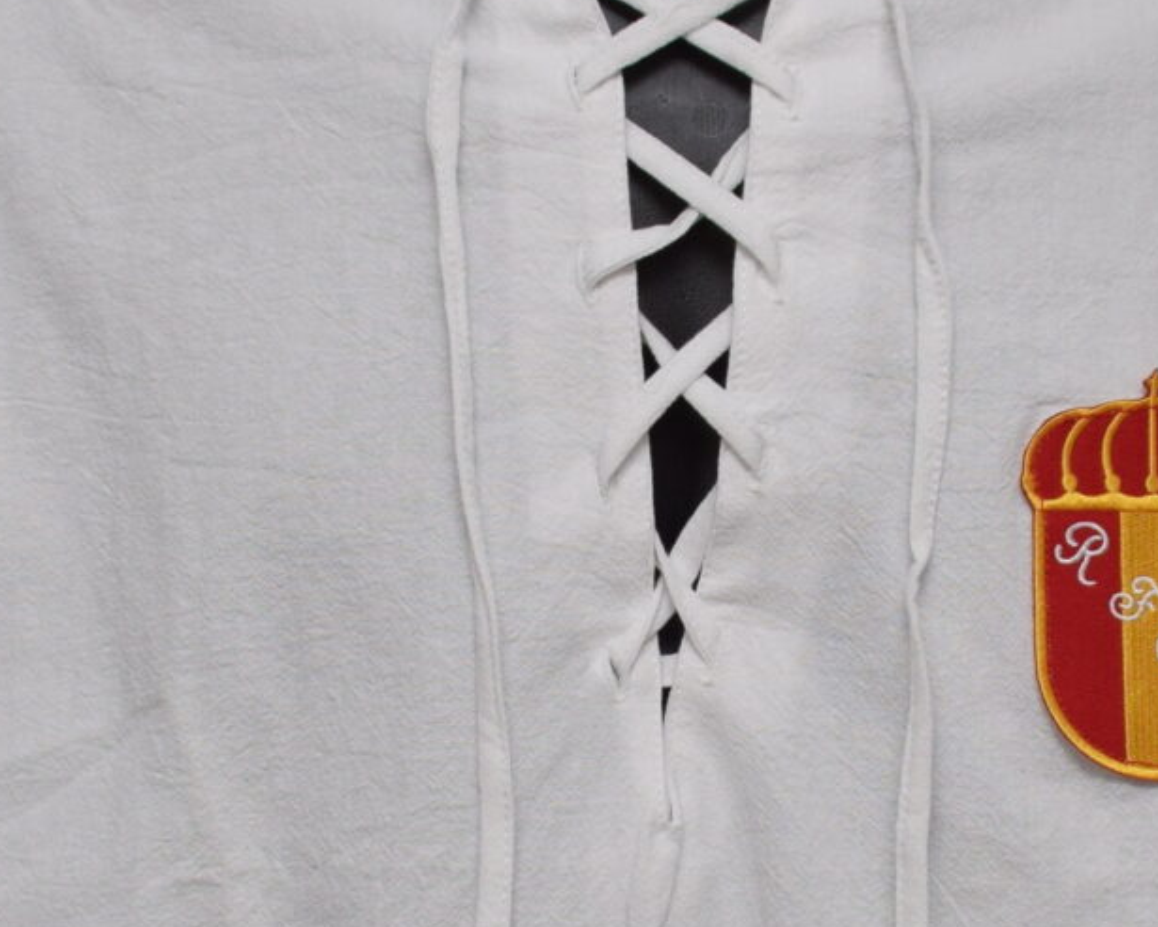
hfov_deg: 14.9
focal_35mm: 129
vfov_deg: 11.9
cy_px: 721
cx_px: 640
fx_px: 4421
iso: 400
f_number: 5.6
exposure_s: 1/200
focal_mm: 22
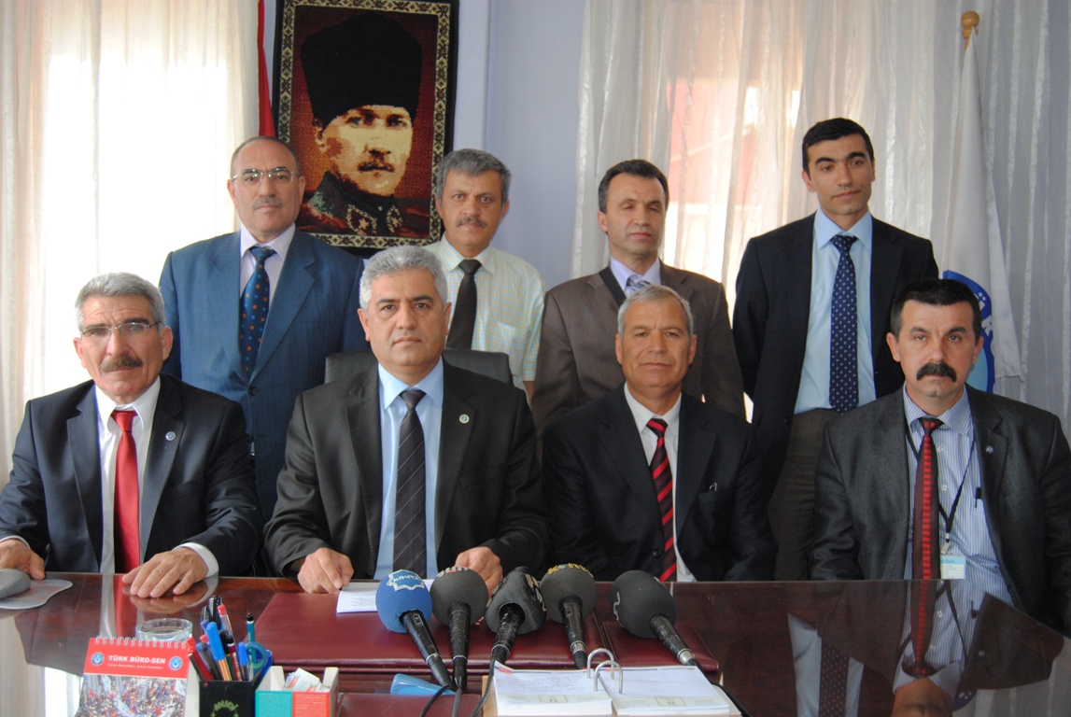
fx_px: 1072
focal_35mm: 36
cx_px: 536
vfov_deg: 37.0
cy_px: 358
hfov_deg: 53.1
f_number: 4
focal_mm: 24
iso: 400
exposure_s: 1/60
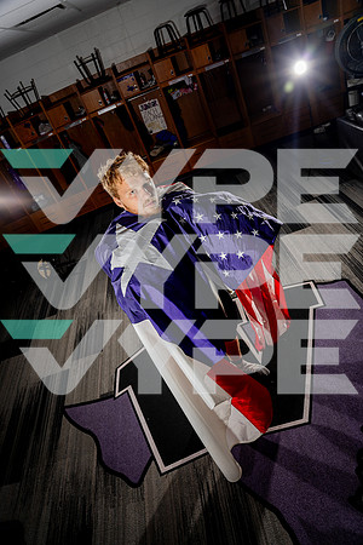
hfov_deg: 55.1
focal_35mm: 23
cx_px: 182
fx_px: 348
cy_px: 272
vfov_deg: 76.1
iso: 100
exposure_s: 1/250
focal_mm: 23
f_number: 5.6
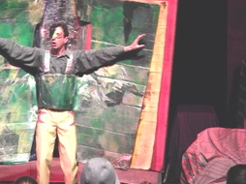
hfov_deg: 19.8
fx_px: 696
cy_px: 65
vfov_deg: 15.0
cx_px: 50
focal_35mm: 98
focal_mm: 10.9
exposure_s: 1/15
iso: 800
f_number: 4
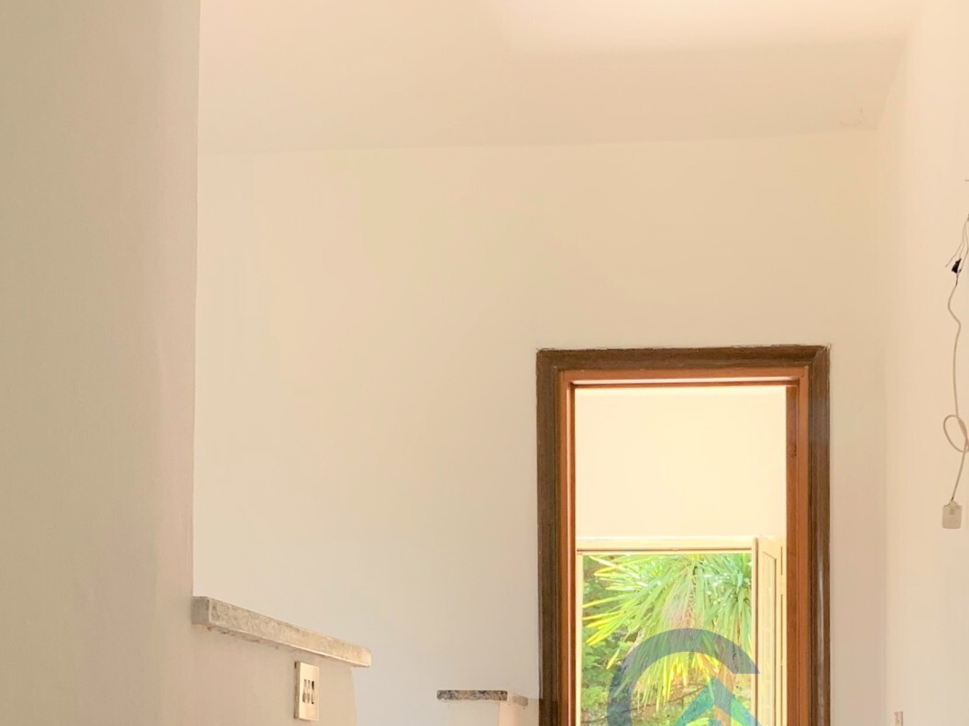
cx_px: 705
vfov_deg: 22.4
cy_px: 729
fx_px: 1763
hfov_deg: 30.3
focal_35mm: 63
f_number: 1.8
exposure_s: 1/121
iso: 64
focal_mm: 4.25
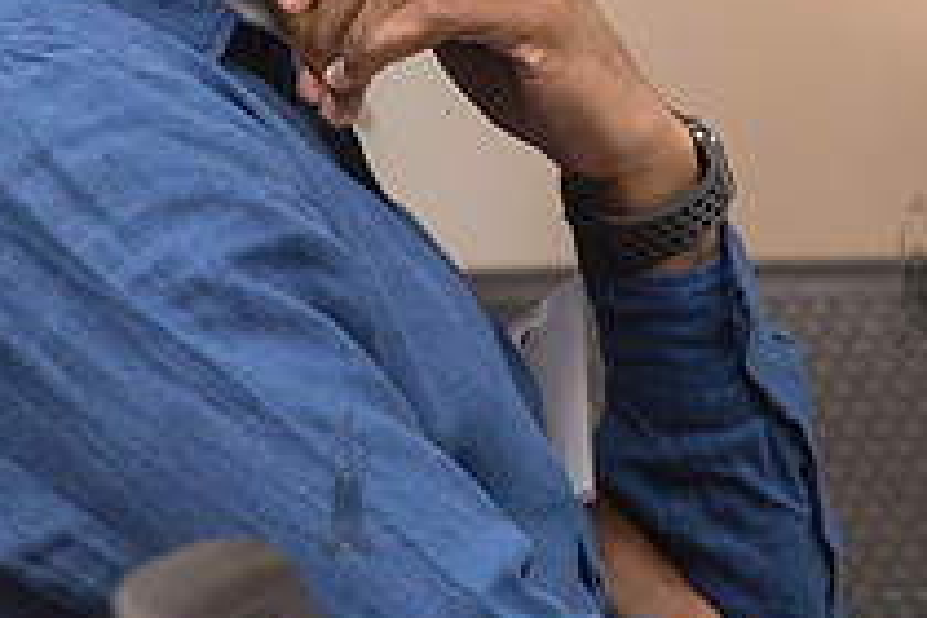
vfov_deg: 4.1
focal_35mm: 335
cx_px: 150
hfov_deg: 6.1
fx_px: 8626
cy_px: -68
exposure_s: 1/250
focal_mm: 105
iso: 2500
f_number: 4
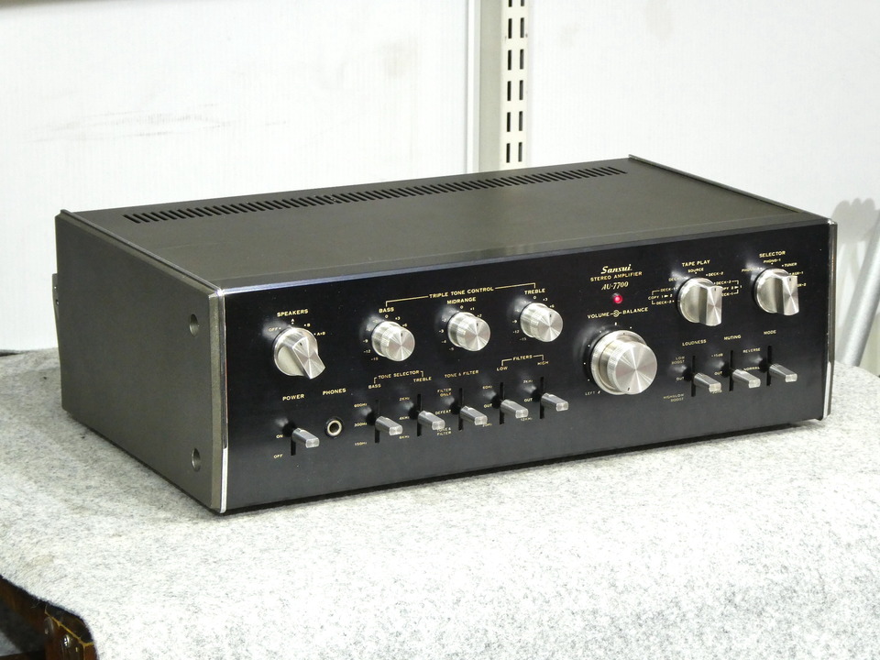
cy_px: 330
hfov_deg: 17.1
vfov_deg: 12.9
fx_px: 2924
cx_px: 440
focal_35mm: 115
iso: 400
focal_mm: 20.6
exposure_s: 1/10
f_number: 5.6
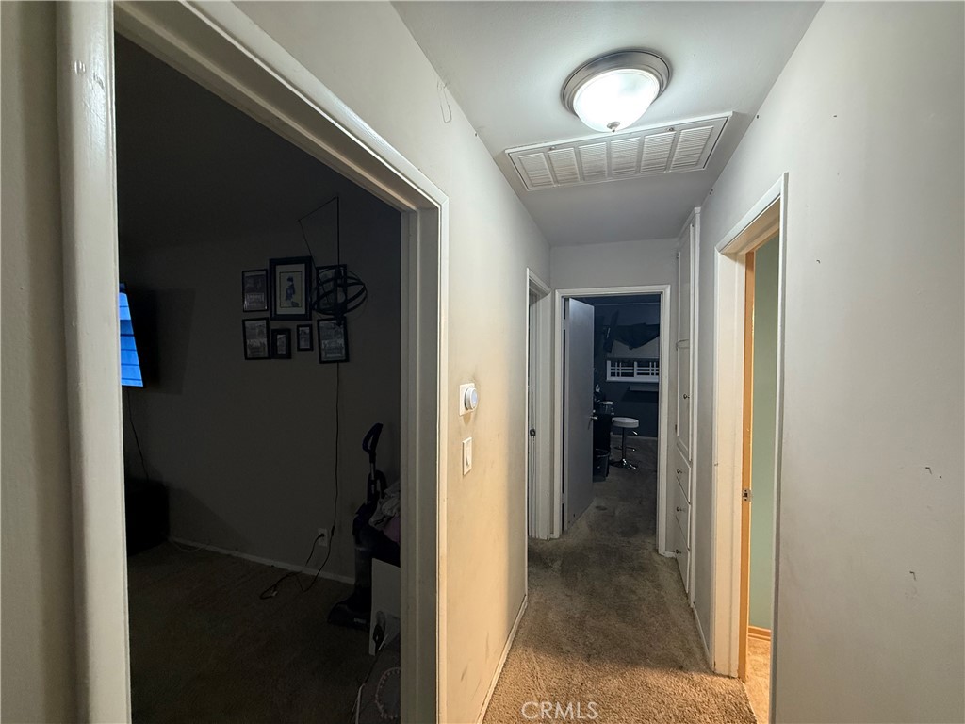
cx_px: 482
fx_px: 390
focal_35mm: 14
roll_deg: -0.3
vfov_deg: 85.7
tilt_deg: -1.3
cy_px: 362
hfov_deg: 102.1
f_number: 2.2
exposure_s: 1/60
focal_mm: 2.22
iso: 320
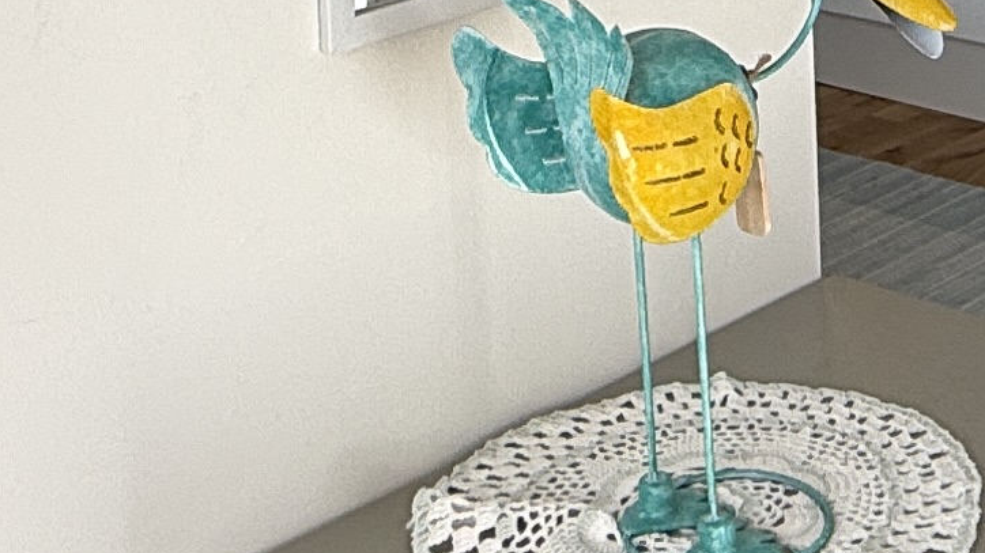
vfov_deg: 13.0
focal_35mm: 85
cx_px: 845
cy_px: -417
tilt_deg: -4.3
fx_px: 2220
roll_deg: +2.4
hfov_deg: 24.5
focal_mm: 2.22
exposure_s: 1/154
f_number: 2.2
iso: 50
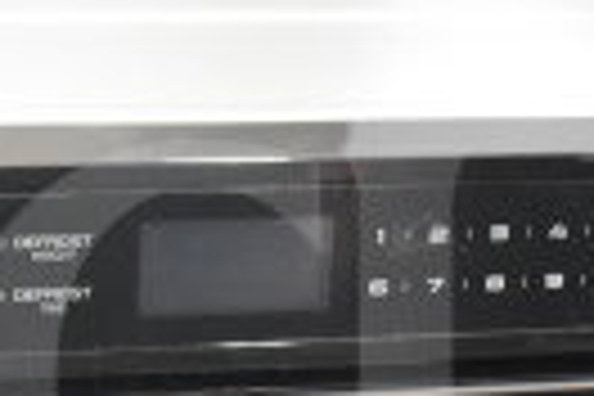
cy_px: 502
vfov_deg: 9.7
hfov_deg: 14.6
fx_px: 2293
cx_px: 63
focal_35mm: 139
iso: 6400
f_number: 4.5
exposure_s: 1/80
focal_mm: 20
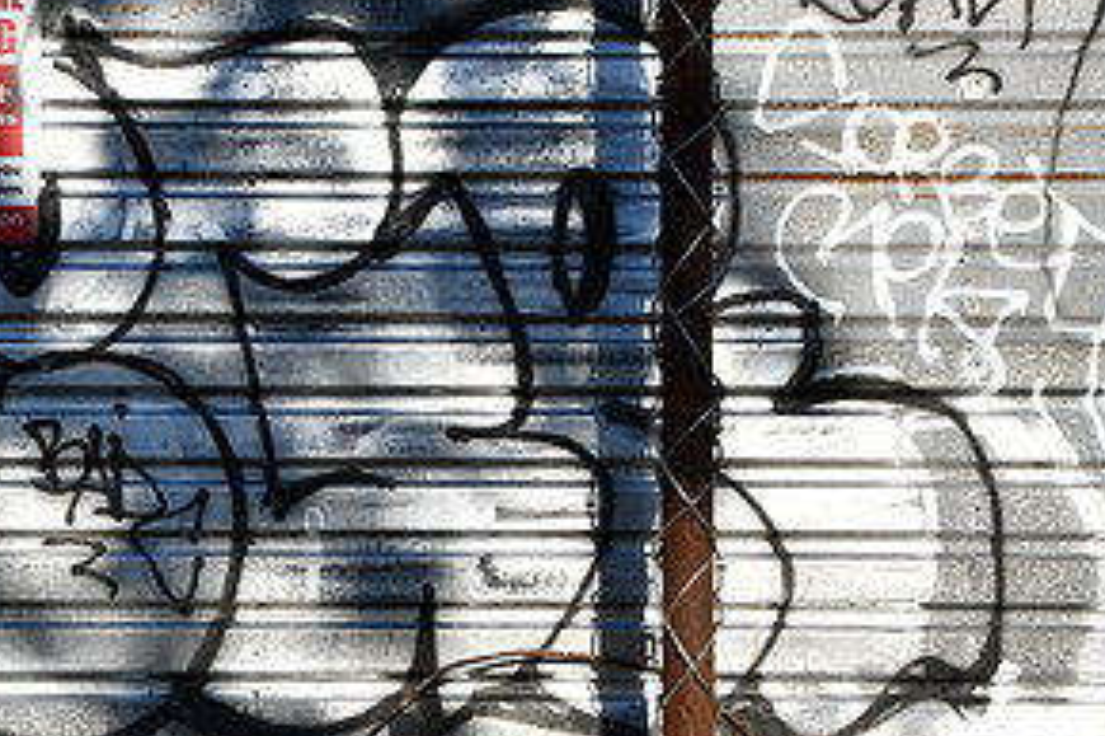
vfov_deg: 14.8
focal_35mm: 92
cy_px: 311
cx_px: 290
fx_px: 2822
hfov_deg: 22.0
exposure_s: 1/400
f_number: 10
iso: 100
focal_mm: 31
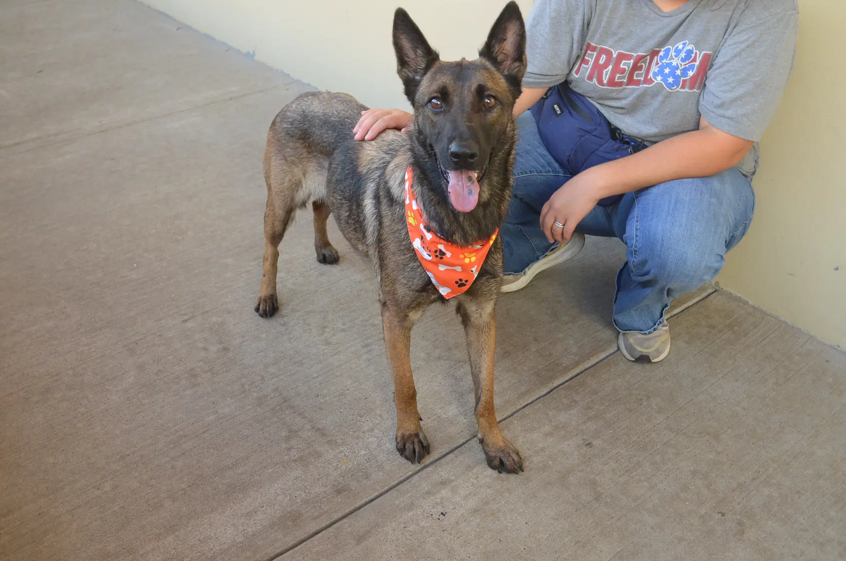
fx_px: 868
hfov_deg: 52.0
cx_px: 422
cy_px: 253
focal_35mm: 37
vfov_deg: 35.8
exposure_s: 1/100
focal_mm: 22
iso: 400
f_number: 5
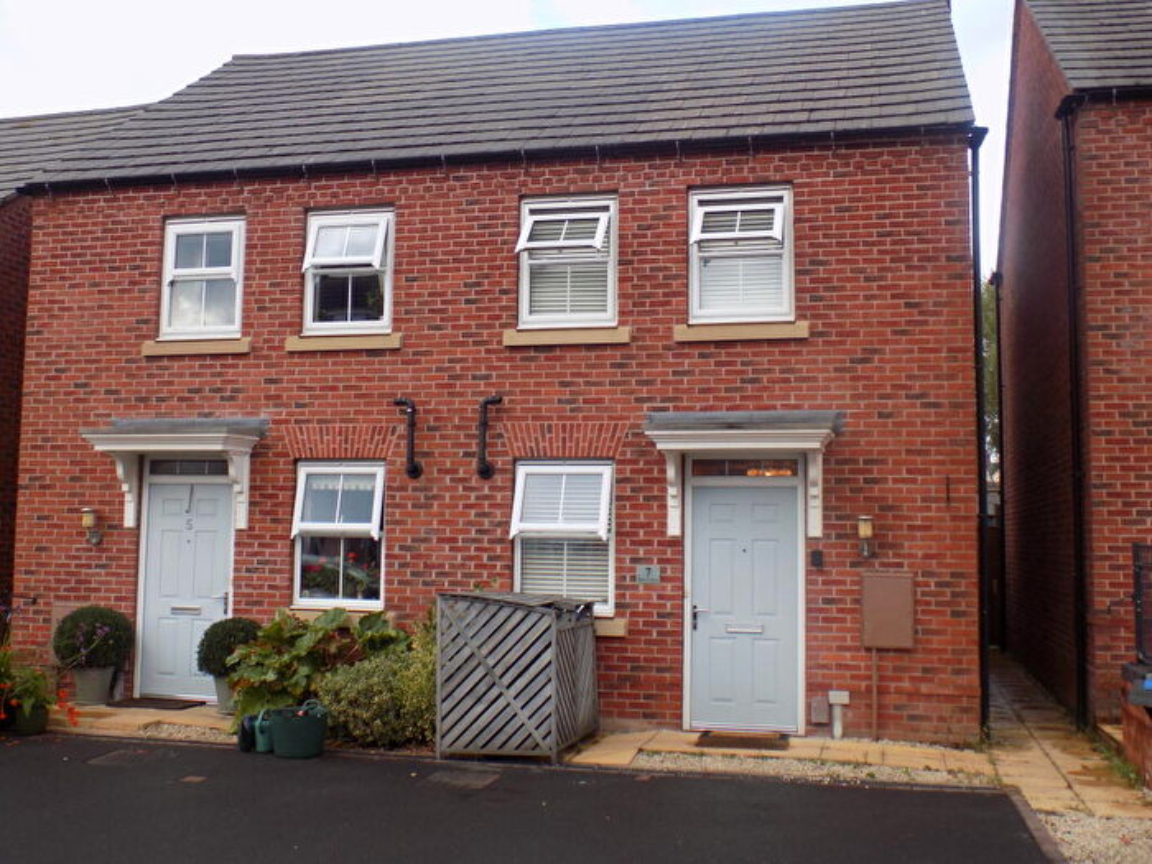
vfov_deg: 38.7
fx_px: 1231
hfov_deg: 50.1
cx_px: 576
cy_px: 432
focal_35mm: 37
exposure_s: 1/200
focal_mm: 6.6
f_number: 3.5
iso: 80
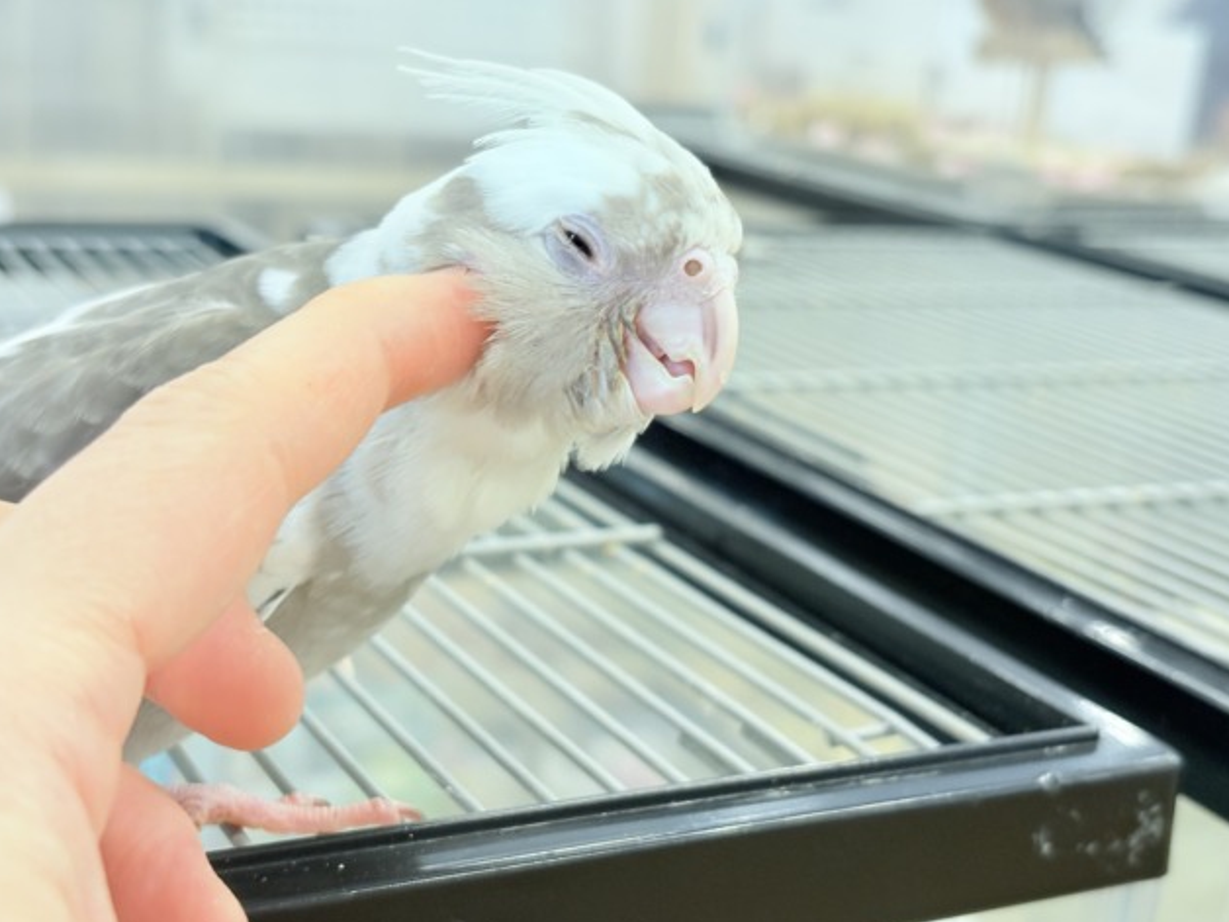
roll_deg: -4.1
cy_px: 464
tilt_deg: -14.5
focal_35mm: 53
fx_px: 1882
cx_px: 609
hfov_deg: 36.2
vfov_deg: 27.5
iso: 100
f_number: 1.6
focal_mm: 5.96
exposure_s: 1/100
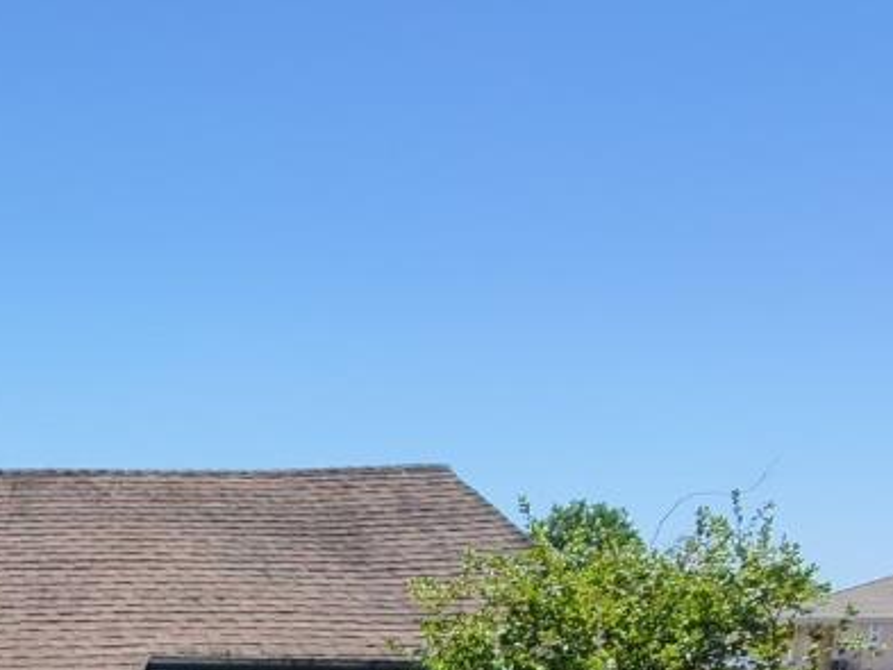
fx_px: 1574
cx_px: -311
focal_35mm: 61
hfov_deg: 26.2
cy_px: 946
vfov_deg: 21.1
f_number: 2.55
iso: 105
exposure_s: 1/120
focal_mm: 16
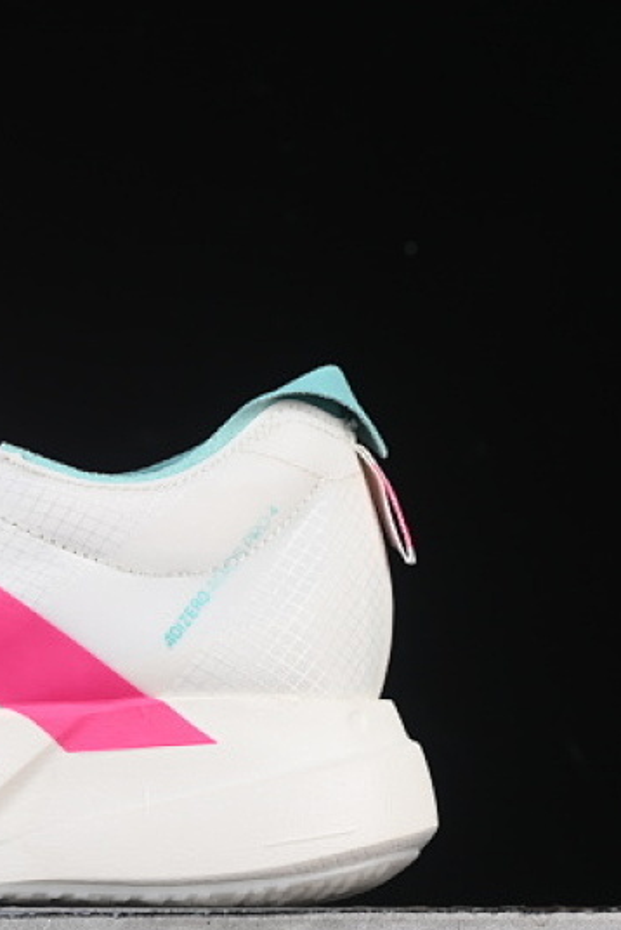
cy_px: 522
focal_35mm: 151
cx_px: -198
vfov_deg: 13.6
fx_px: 3902
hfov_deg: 8.9
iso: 160
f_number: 8
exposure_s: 1/80
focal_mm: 50
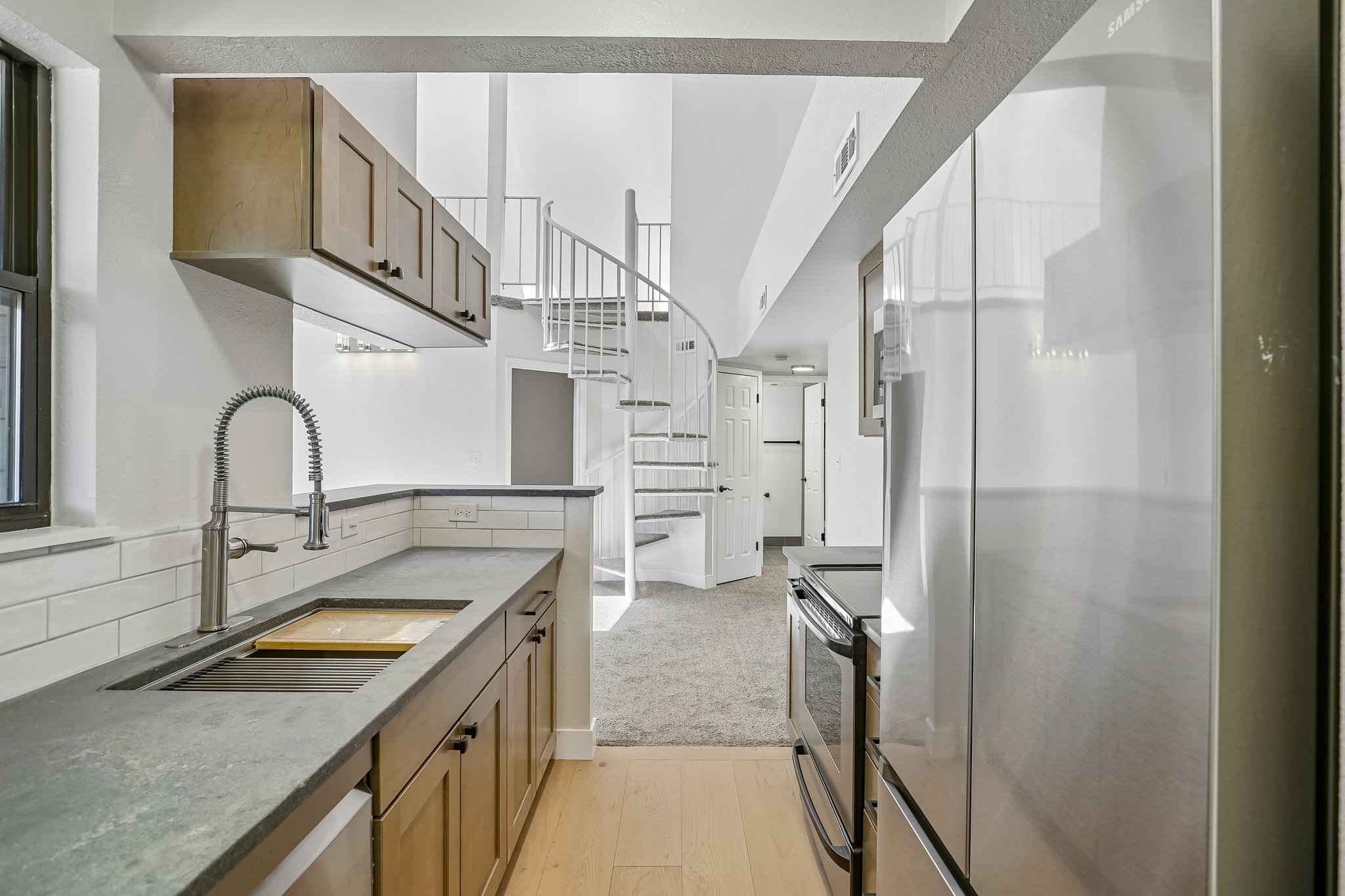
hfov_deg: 90.0
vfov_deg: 67.4
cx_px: 672
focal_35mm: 18
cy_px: 448
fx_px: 672
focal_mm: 18
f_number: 8
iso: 400
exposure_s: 1/40
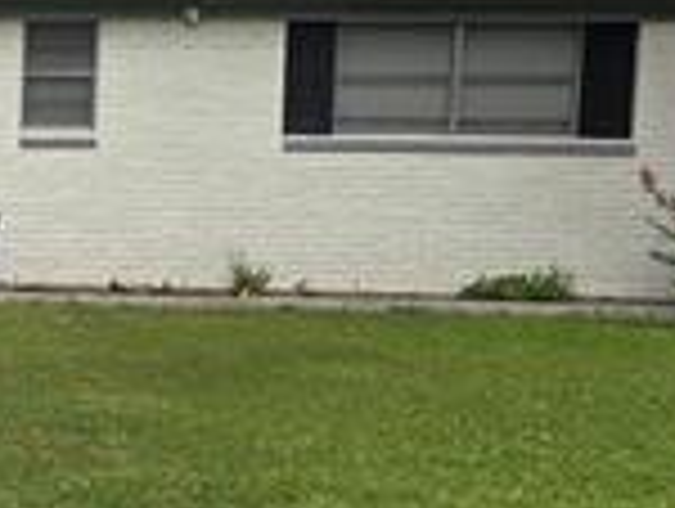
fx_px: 1914
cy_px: 229
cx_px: -342
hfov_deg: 17.9
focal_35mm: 98
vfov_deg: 15.1
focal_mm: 6.3
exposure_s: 1/559
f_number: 1.7
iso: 12
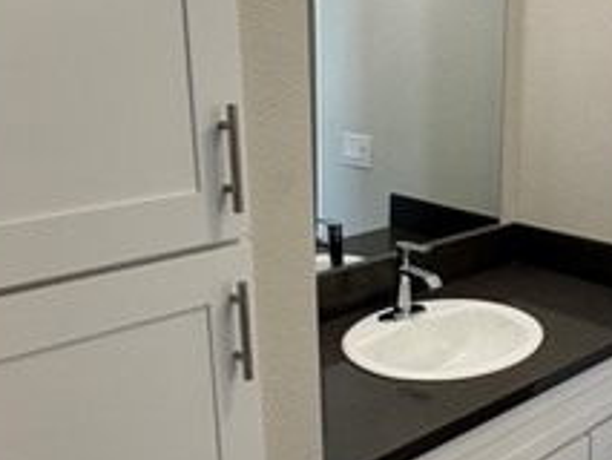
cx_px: 374
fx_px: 743
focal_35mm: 42
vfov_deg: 34.4
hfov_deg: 44.5
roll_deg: +0.9
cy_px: 216
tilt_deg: -13.7
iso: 100
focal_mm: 2.22
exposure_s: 1/120
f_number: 2.2
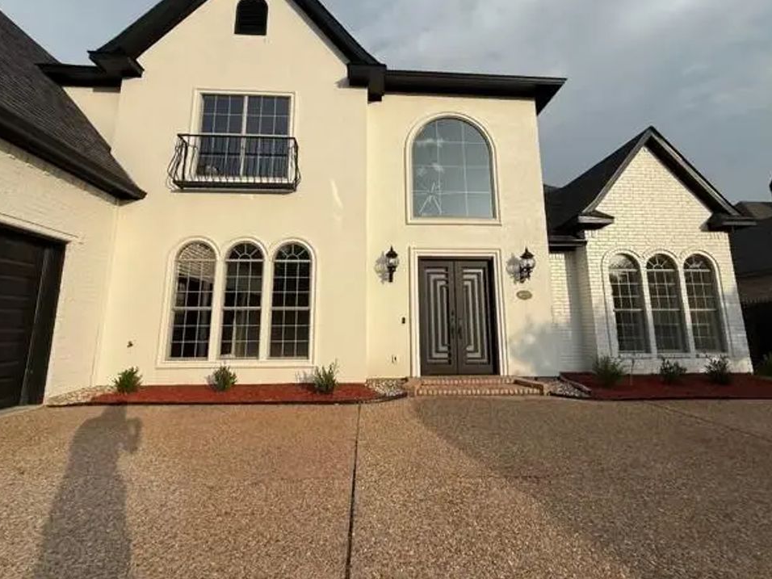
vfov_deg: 81.7
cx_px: 385
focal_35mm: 15
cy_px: 271
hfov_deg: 98.2
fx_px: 335
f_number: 2.2
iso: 50
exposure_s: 1/2841
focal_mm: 2.22
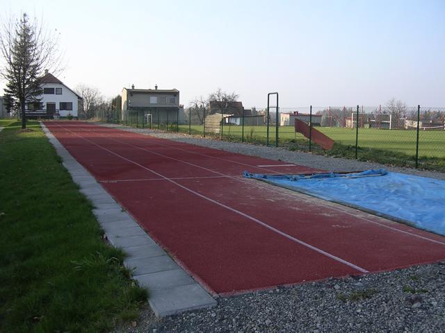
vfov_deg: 37.7
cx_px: 222
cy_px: 166
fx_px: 489
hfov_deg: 49.0
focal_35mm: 38
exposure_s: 1/508
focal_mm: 5.8
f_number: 2.8
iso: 100
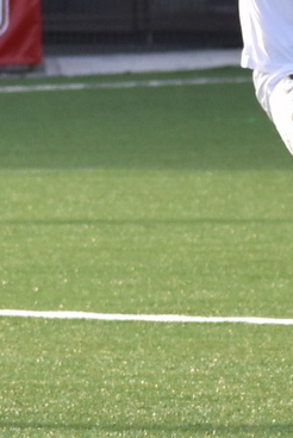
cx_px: 205
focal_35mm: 534
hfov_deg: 2.6
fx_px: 6507
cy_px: 11
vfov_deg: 3.9
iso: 250
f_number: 4.8
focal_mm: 82
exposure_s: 1/800
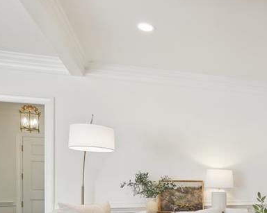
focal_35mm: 40
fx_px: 316
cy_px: 195
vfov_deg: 35.0
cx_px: 269
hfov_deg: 40.0
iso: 400
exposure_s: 1/5
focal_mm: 16
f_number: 8
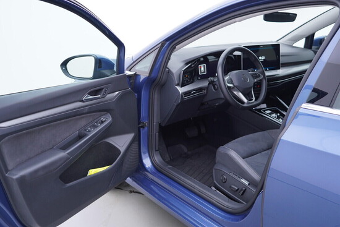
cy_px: 114
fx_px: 340
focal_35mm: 36
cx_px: 170
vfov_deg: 36.9
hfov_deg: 53.1
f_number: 2.8
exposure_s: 1/40
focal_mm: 24
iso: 125
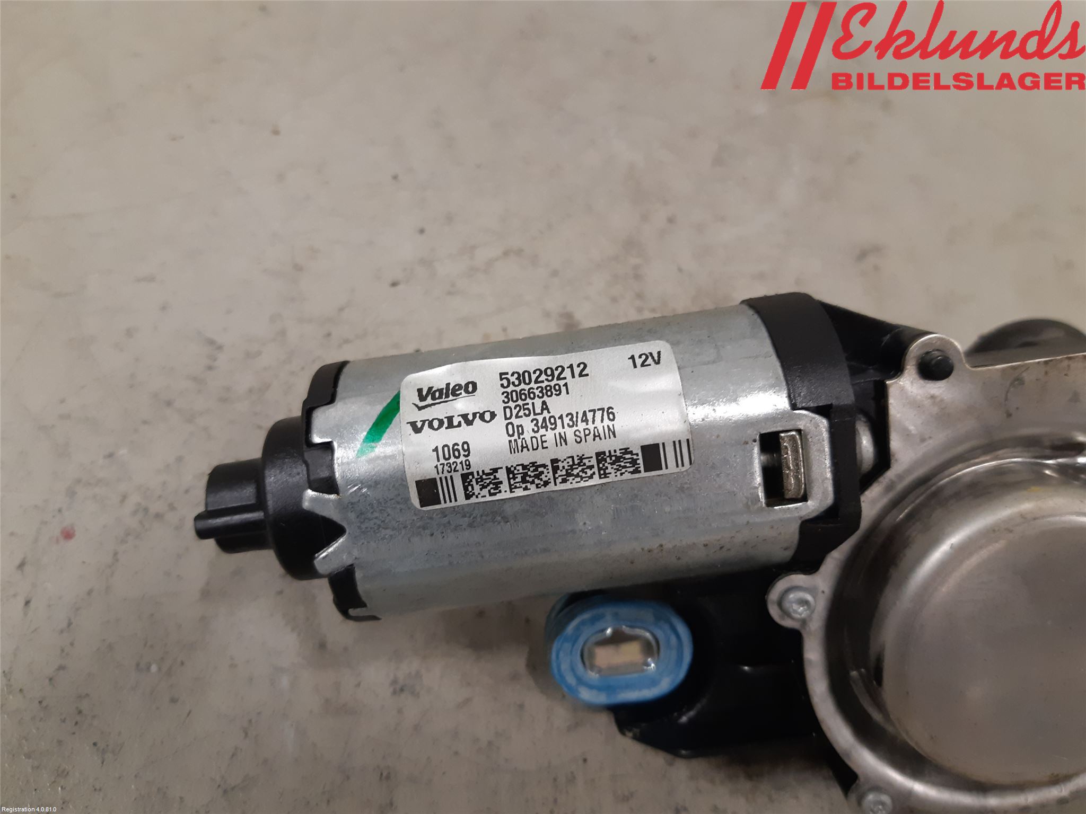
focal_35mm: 26
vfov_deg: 53.1
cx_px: 543
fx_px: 816
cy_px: 407
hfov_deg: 67.3
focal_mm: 3.93
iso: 160
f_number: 1.7
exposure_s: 1/50
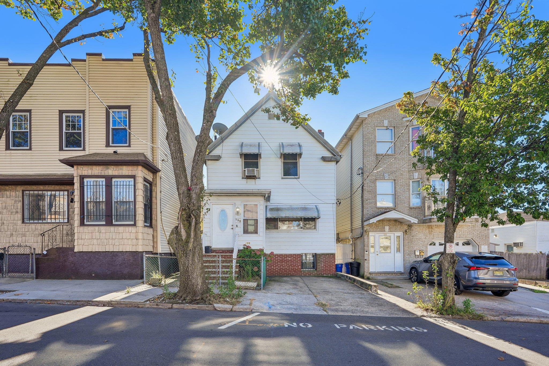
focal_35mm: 18
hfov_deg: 88.4
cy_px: 183
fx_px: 282
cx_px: 274
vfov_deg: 65.9
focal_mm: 18.5
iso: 100
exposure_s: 1/125
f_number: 8
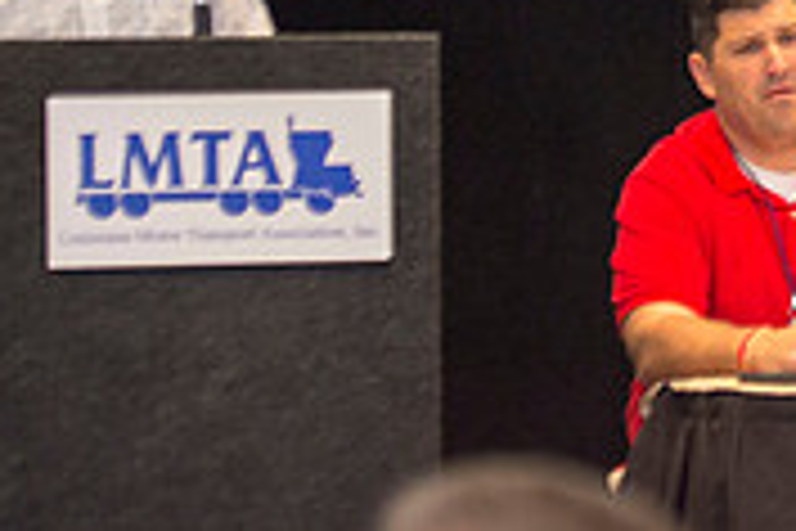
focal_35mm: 311
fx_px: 6876
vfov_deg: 4.4
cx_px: 1151
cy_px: -27
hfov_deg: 6.5
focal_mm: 95
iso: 1250
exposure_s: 1/320
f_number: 2.8
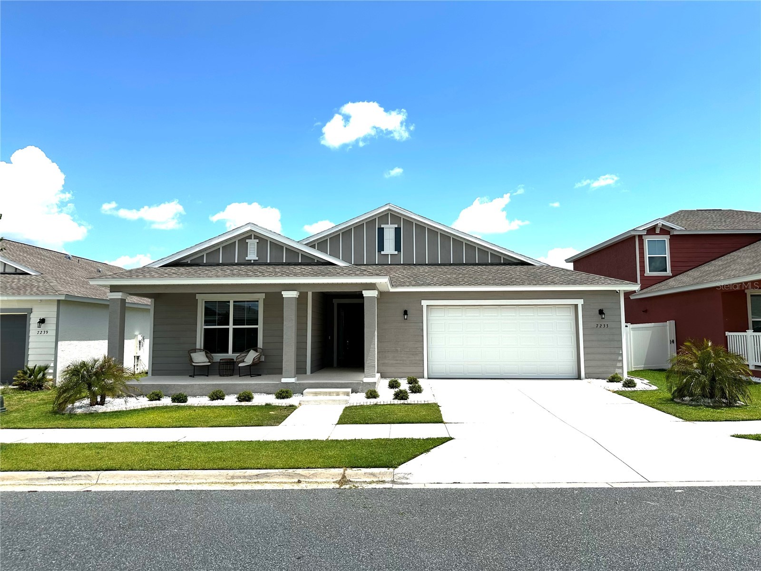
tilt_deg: +3.3
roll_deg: +0.0
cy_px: 286
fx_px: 528
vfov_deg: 56.8
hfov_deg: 71.6
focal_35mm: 24
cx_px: 380
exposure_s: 1/8197
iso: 80
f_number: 1.78
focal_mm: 6.86
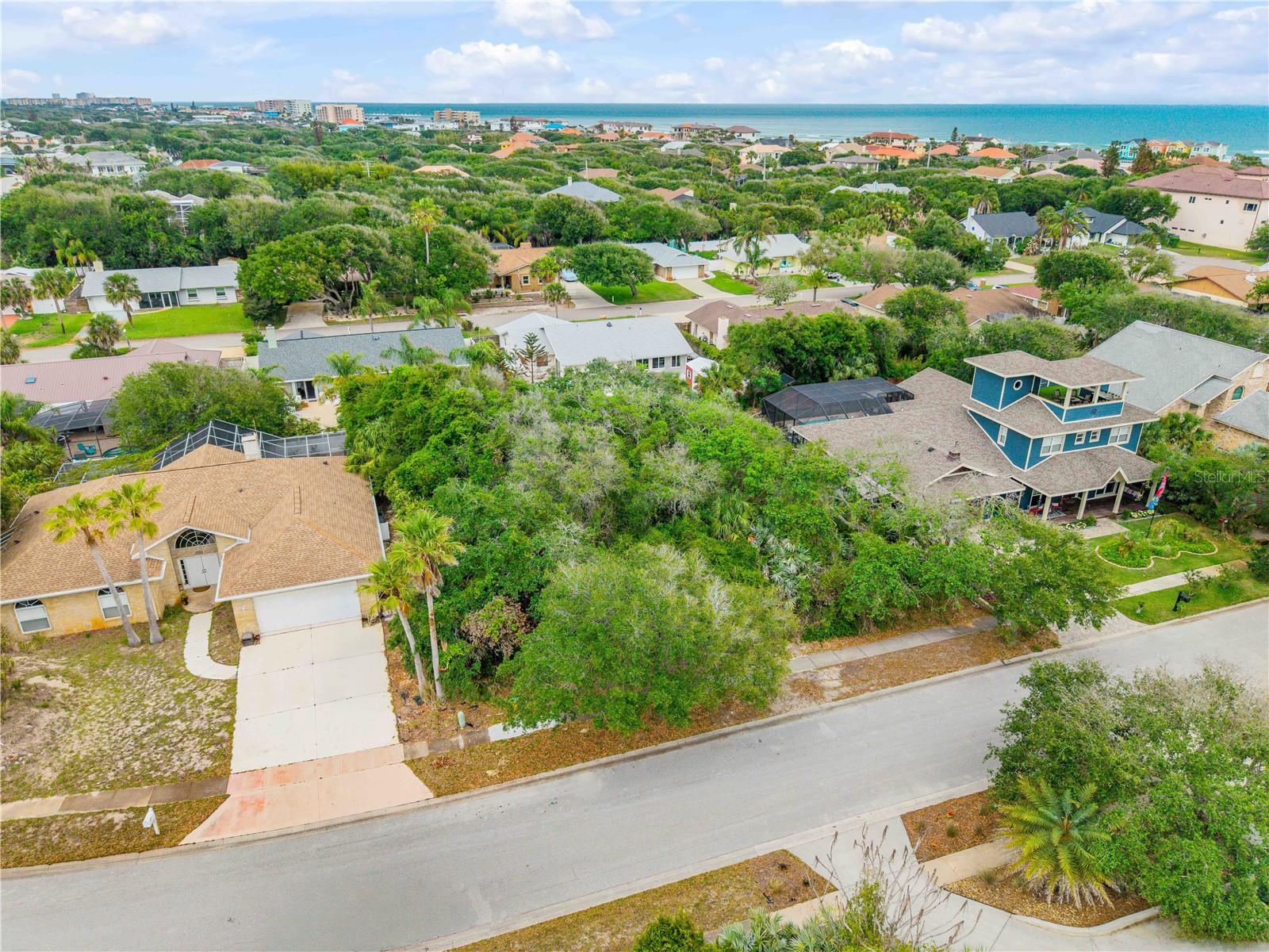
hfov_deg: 71.6
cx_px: 634
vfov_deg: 56.8
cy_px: 476
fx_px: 880
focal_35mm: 24
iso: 130
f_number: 1.8
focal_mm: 8.67
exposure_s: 1/60
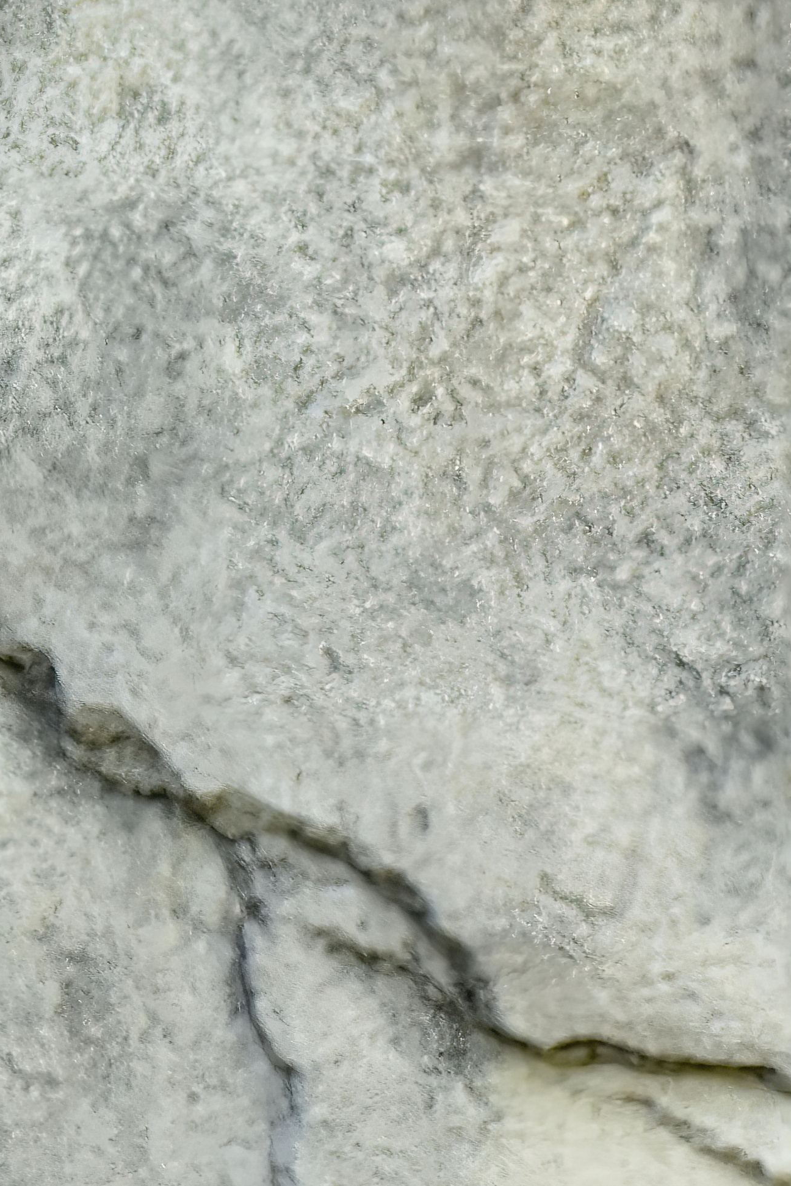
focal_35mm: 947
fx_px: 31209
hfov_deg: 1.4
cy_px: 1263
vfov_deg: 2.2
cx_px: 1765
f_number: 5.6
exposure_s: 1/500
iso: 800
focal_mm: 250
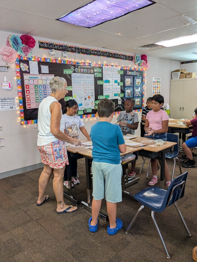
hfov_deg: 51.4
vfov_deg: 65.3
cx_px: 98
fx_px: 205
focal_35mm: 27
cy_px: 131
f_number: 1.73
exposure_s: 1/120
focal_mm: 4.38
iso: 374
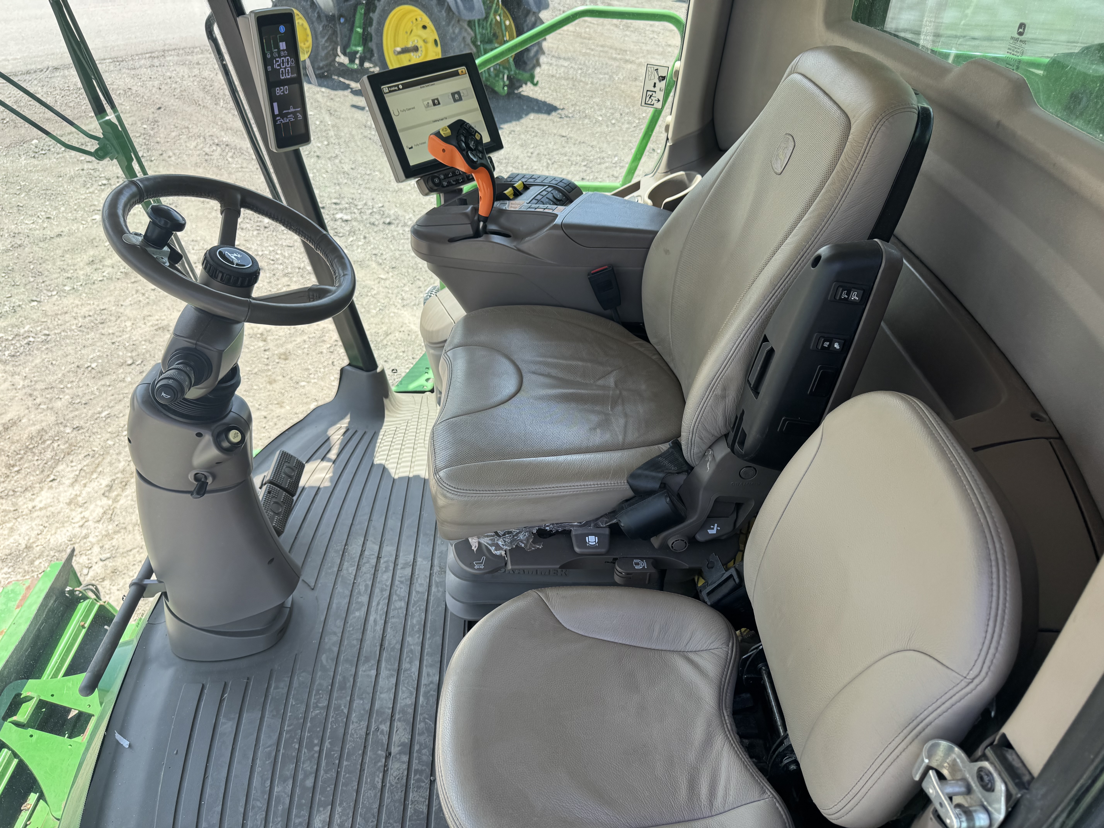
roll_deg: -3.5
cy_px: 414
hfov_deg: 71.6
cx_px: 552
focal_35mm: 24
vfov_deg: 56.8
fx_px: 765
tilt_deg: -34.4
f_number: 1.78
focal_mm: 6.76
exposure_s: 1/604
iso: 80
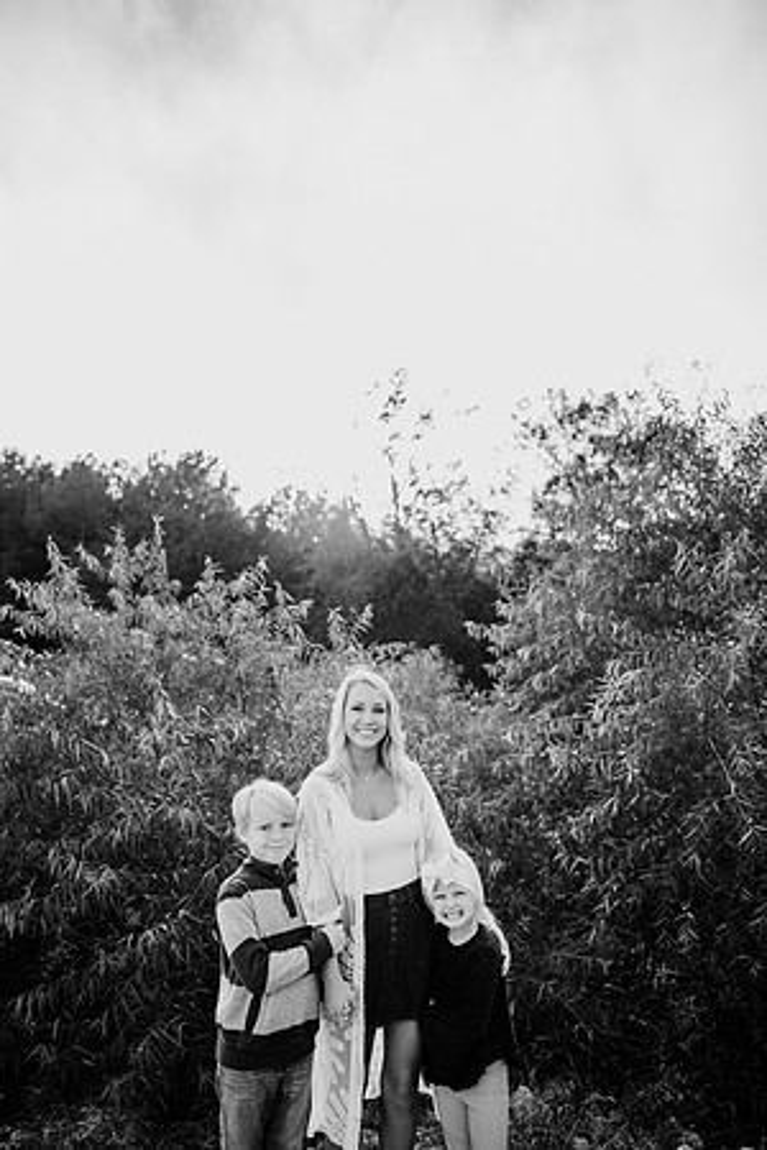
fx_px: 767
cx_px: 384
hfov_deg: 53.1
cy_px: 575
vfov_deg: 73.7
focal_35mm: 24
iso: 200
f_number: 2.5
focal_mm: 24
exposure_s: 1/1250
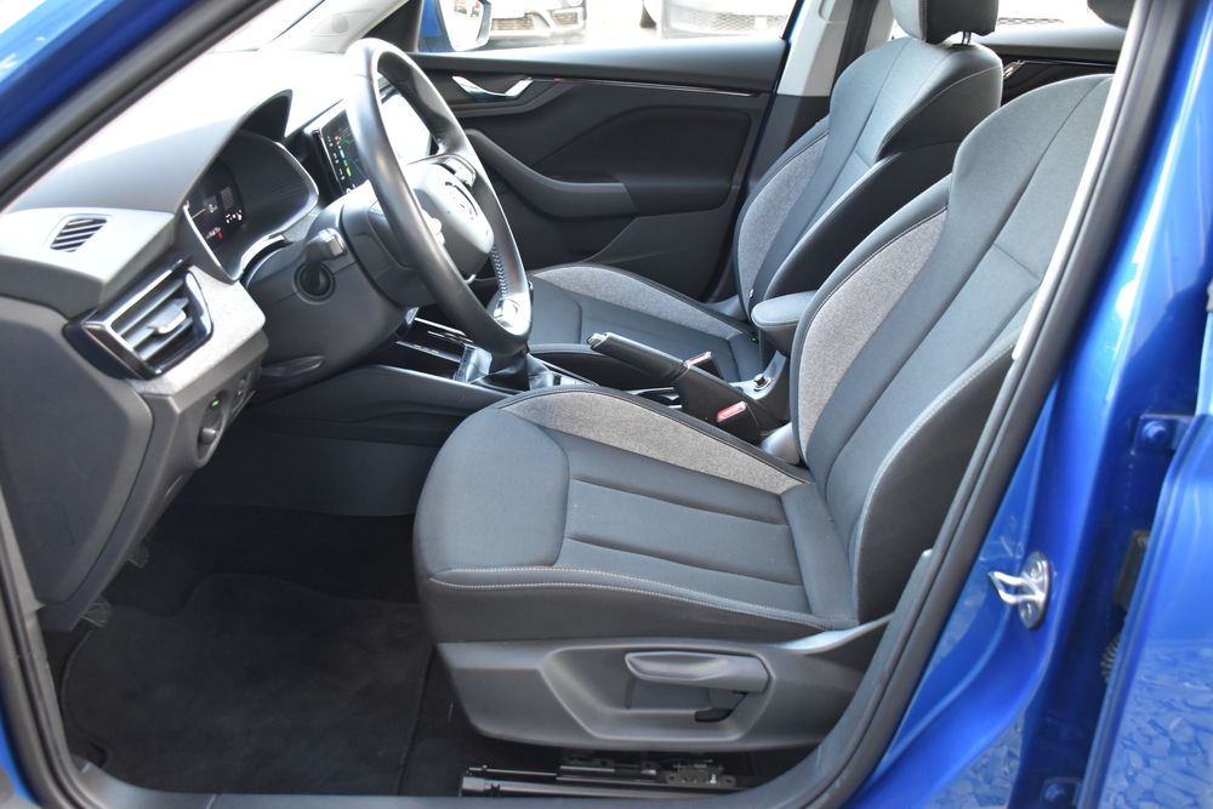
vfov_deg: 43.6
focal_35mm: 30
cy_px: 404
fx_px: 1011
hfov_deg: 61.9
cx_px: 606
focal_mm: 20
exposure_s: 1/60
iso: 1800
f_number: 3.5
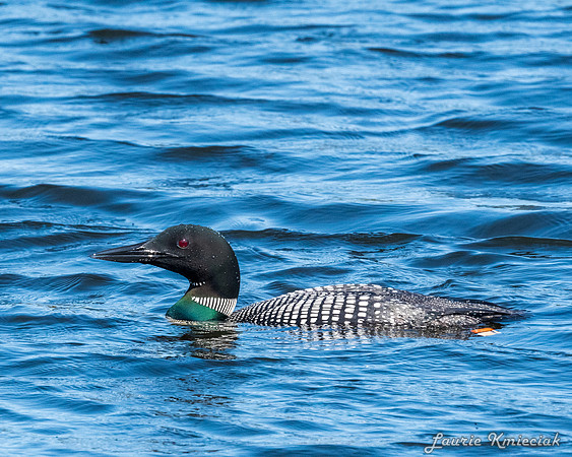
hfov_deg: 1.9
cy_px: 279
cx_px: 241
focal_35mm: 1033
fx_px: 17483
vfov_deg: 1.5
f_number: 11
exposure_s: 1/2000
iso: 2000
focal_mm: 500
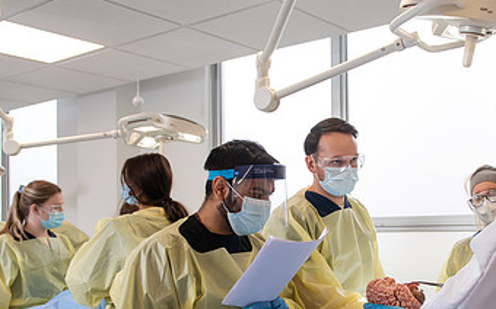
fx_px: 635
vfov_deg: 27.0
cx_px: 346
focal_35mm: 47
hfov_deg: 41.9
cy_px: 228
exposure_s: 1/200
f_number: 4.5
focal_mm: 27
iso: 500
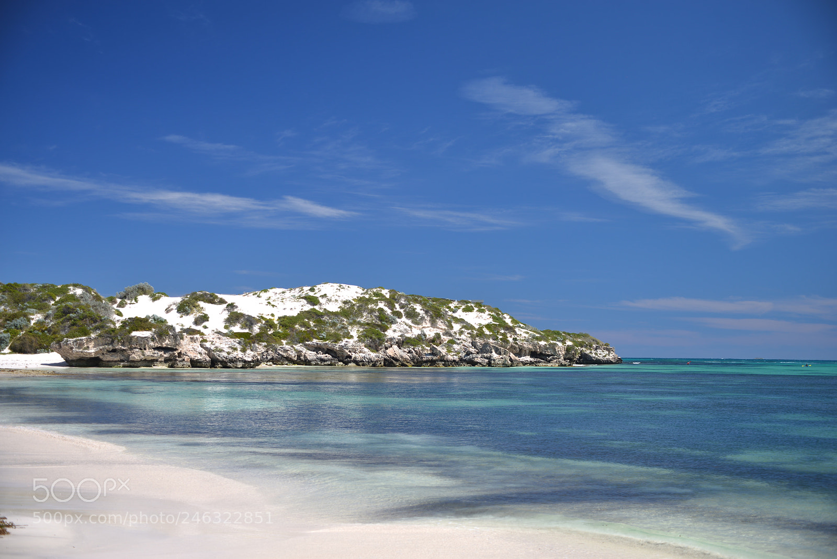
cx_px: 418
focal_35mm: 45
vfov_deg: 29.9
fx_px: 1047
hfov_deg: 43.6
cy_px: 280
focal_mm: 45
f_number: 4.5
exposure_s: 1/200
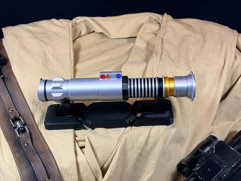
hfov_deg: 36.8
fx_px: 362
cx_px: 120
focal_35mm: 52
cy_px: 90
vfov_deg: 28.0
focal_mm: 5.96
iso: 25
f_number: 1.6
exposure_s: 1/60
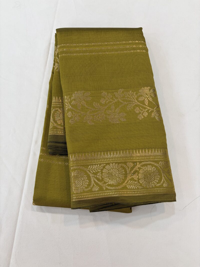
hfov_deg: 53.1
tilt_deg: -77.6
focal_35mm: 26
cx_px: 100
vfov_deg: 67.3
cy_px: 134
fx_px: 200
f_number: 1.6
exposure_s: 1/50
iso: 125
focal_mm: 5.96
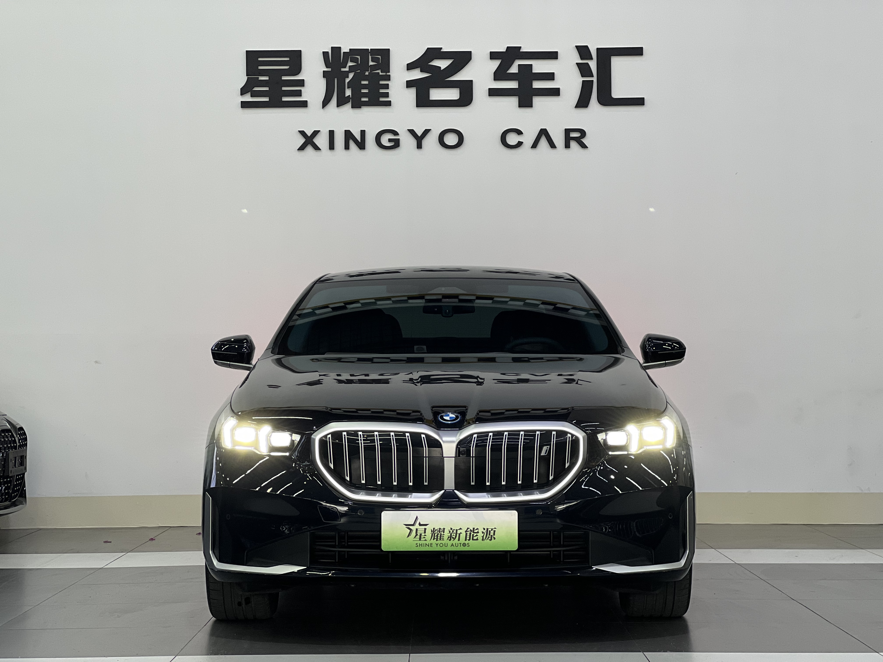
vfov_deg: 19.1
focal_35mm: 77
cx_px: 442
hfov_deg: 25.3
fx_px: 1964
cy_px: 331
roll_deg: -0.1
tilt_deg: +1.5
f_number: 2.8
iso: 125
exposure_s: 1/50
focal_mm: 9
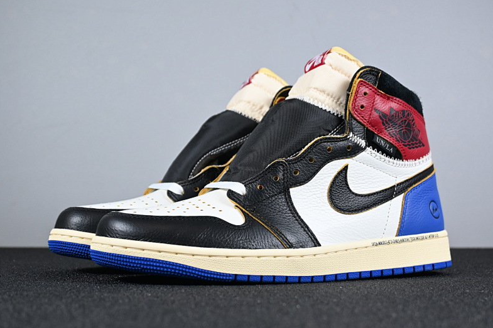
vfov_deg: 26.0
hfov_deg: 38.2
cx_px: 249
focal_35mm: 52
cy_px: 163
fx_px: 712
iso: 450
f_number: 5
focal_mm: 34
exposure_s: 1/125
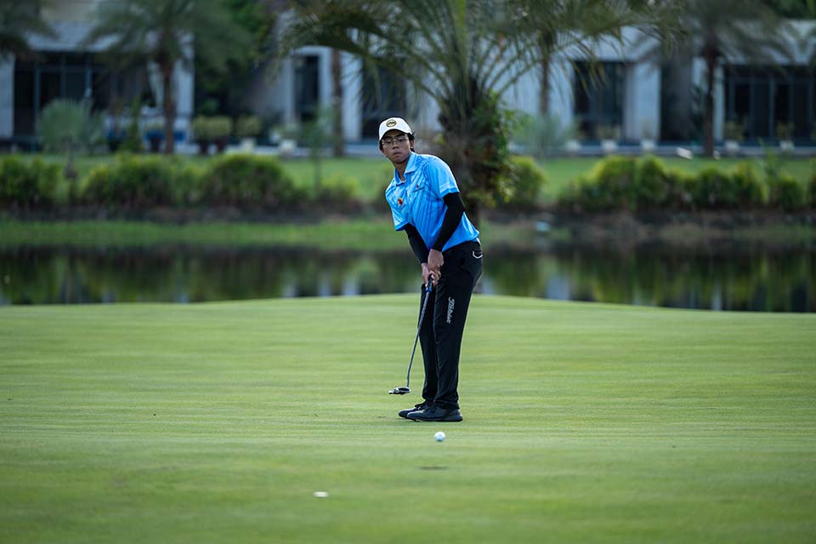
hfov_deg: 10.3
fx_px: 4533
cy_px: 272
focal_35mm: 200
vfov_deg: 6.9
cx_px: 408
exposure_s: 1/320
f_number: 2.8
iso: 280
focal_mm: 200
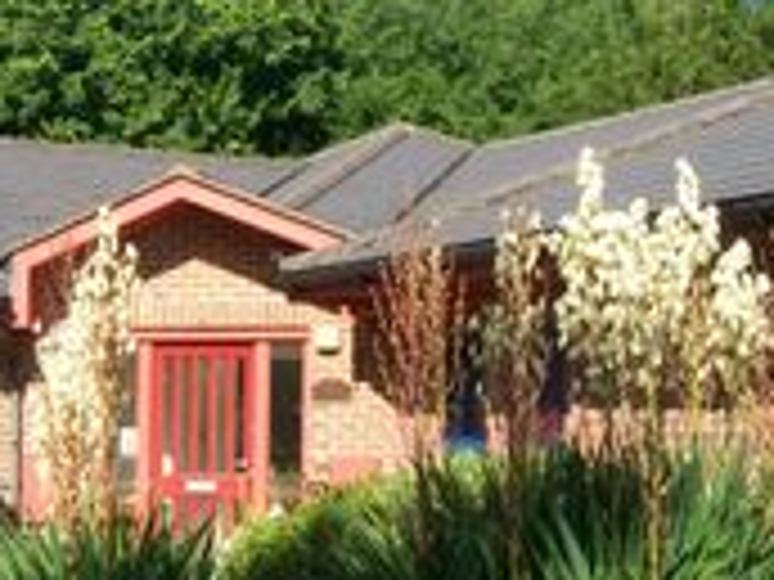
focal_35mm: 79
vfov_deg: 18.7
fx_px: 1766
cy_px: 279
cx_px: 234
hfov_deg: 24.5
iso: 64
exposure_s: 1/250
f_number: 4.9
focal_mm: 6.1
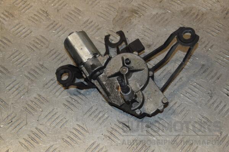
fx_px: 401
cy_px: 76
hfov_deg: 31.9
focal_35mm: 63
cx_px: 114
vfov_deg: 21.6
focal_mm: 42
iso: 800
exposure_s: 1/200
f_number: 9
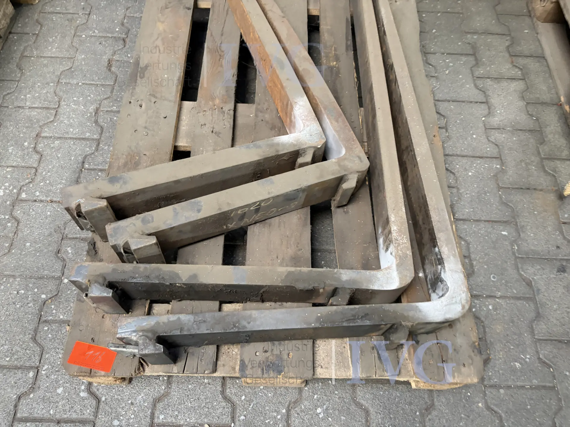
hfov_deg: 67.3
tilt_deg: -69.6
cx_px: 285
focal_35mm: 26
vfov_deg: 53.1
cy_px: 214
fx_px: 428
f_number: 1.6
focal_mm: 5.96
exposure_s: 1/60
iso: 320
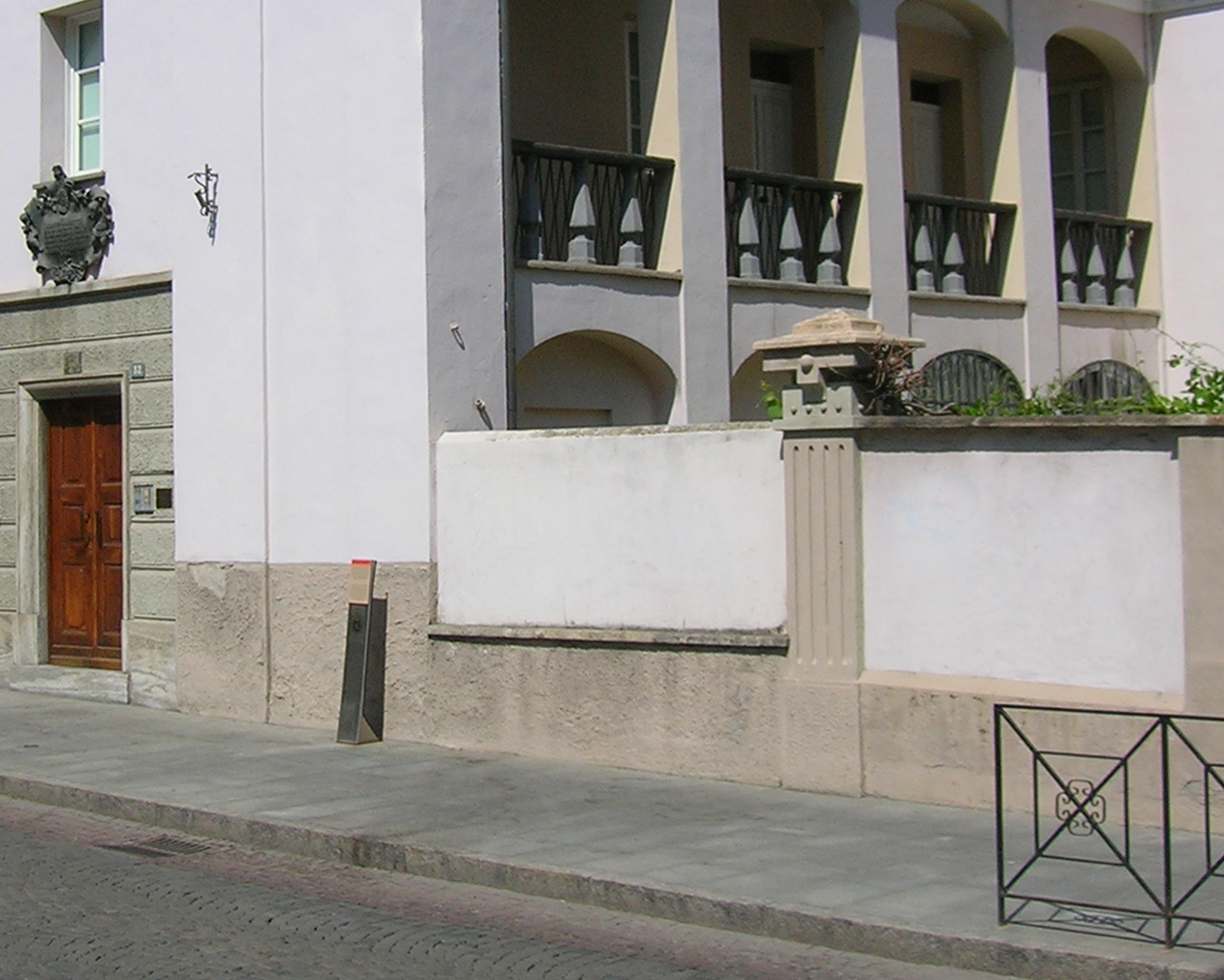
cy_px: 234
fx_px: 2174
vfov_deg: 25.1
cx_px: 405
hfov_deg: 31.2
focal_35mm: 60
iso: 50
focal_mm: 5.7
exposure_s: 1/735
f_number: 4.9
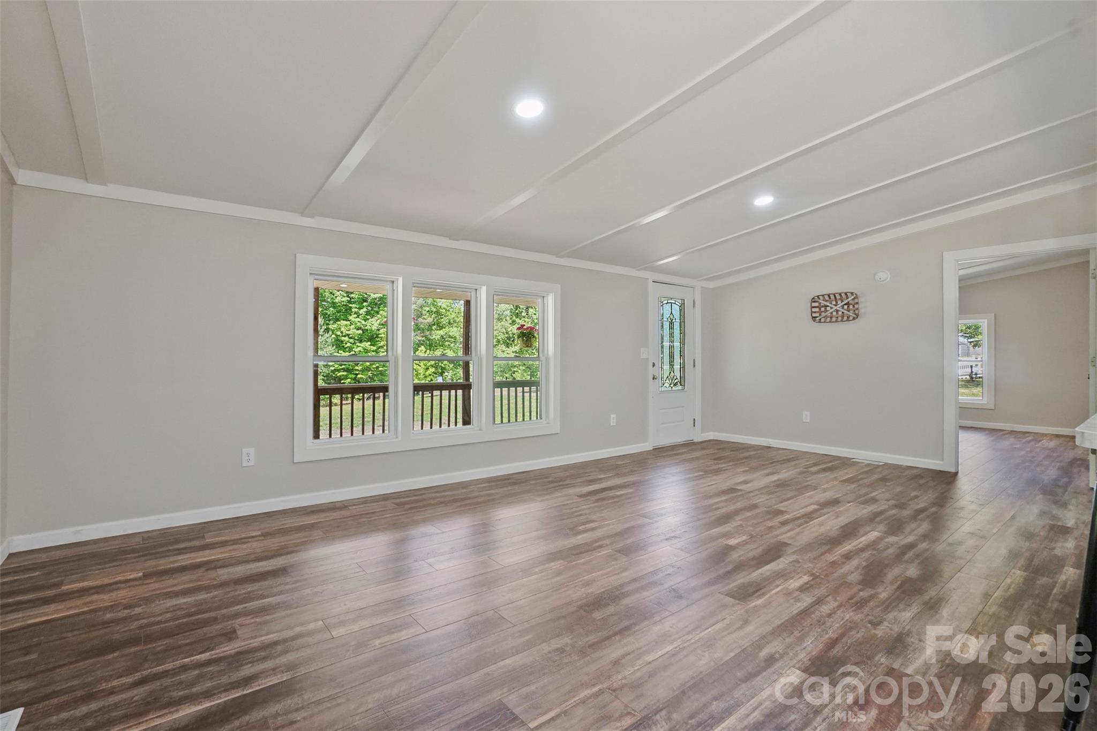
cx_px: 548
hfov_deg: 100.4
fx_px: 457
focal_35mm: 15
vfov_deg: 77.3
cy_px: 366
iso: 800
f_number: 8
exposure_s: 1/20
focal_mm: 10
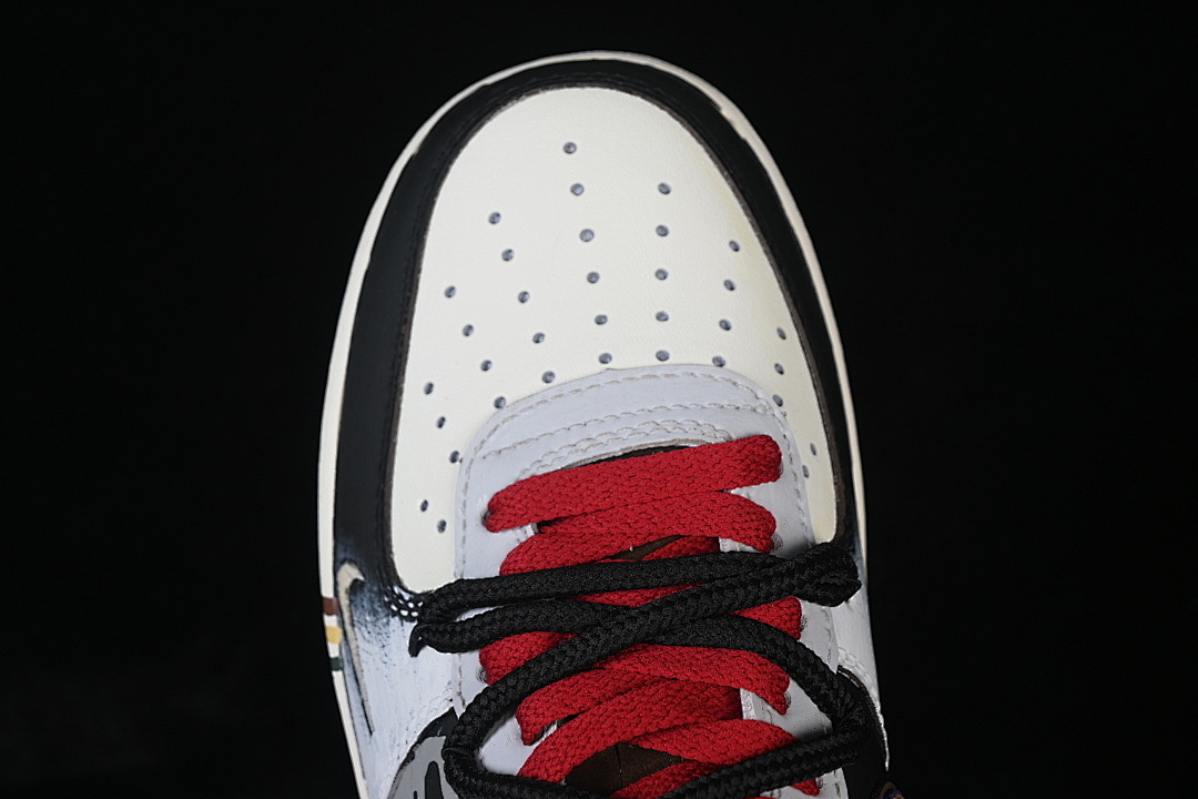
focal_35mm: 75
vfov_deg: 18.2
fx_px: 2496
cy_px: 400
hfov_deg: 27.0
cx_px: 599
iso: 160
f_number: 7.1
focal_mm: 50
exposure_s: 1/80
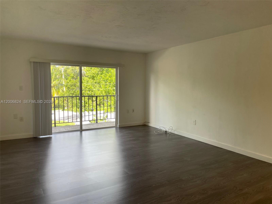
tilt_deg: -5.3
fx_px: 204
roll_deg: -1.0
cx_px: 136
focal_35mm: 26
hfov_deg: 67.3
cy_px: 102
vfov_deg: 53.1
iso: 32
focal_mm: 4.2
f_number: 1.6
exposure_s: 1/120
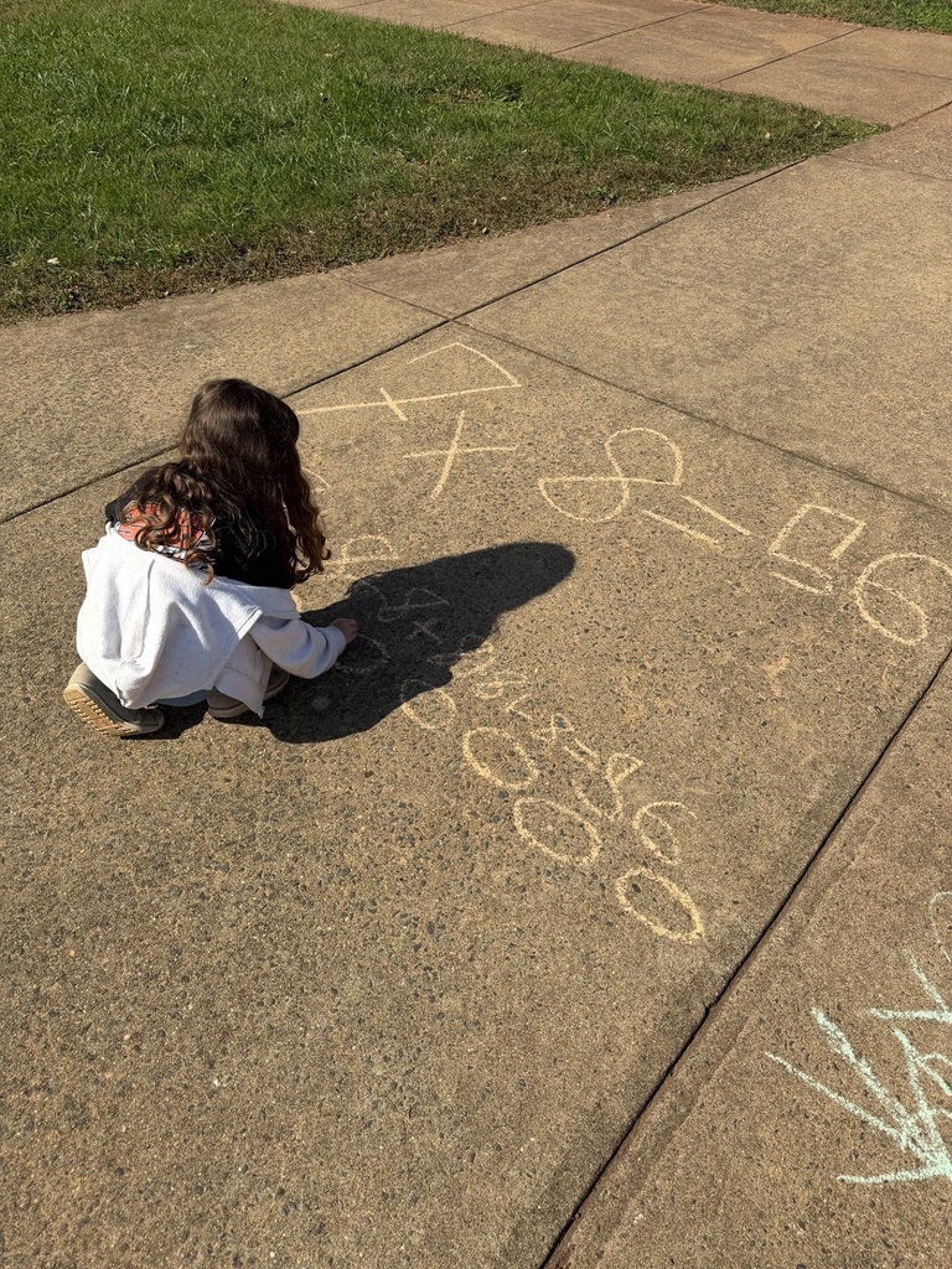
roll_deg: +0.7
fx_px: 880
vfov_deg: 71.6
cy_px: 634
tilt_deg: -41.9
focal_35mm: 24
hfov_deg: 56.8
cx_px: 476
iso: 80
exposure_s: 1/4975
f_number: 1.78
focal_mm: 6.76
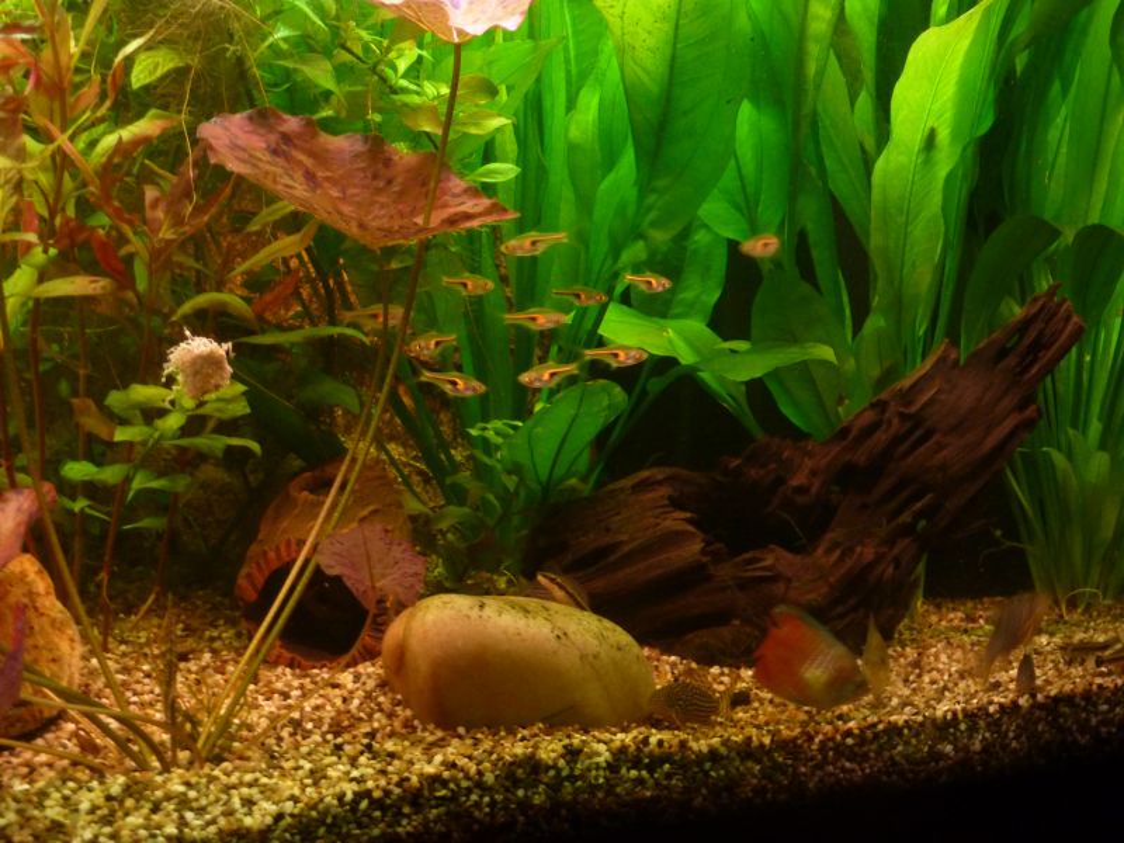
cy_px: 422
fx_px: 2338
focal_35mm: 72
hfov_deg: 27.0
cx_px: 562
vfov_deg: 20.4
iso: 400
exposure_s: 1/8
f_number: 4.1
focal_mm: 11.9
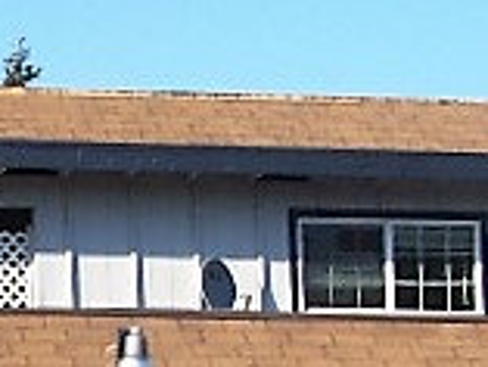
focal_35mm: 187
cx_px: -113
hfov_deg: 10.4
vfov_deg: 7.9
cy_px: 400
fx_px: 2638
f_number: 4
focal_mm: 6.3
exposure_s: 1/500
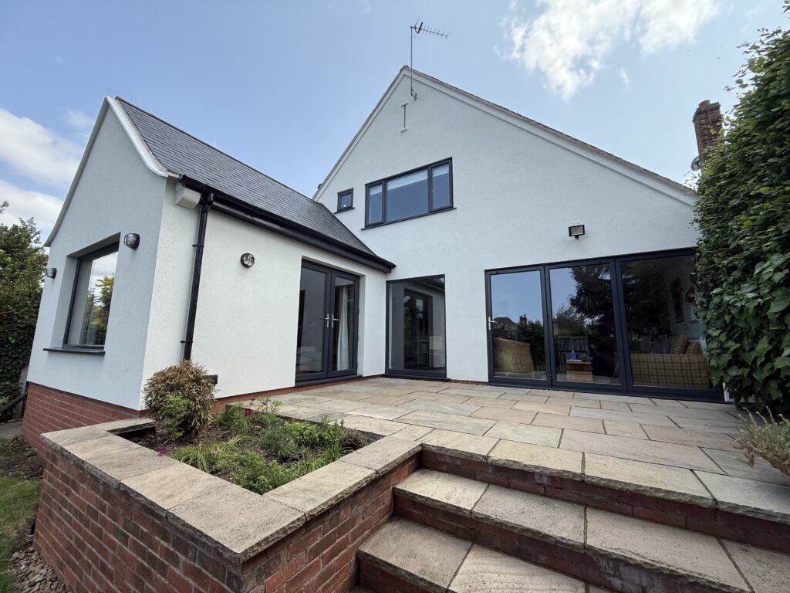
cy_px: 296
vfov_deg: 85.7
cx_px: 395
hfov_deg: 102.1
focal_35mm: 14
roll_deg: -0.8
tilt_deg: +8.3
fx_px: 320
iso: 50
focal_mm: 2.22
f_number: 2.2
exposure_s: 1/726
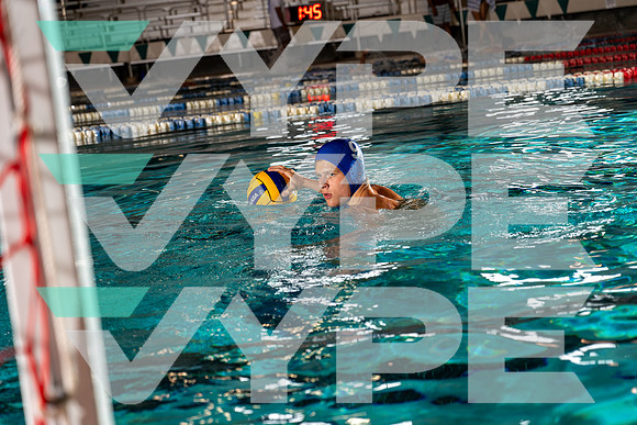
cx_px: 318
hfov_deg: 28.8
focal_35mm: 70
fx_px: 1239
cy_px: 212
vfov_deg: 19.5
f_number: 4
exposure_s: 1/250
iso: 100
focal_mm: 70
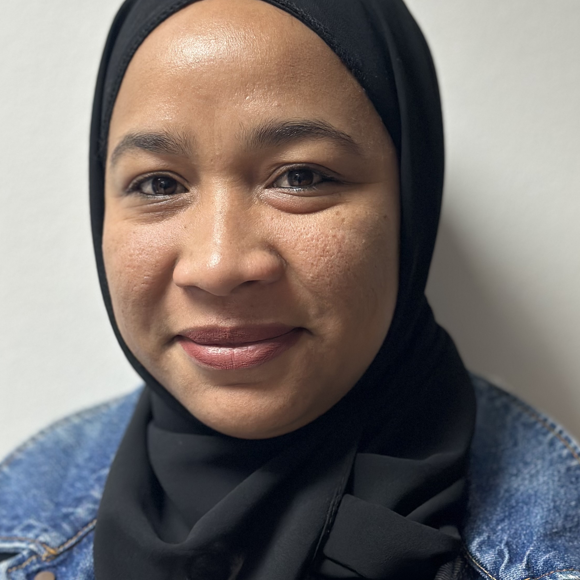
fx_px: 1460
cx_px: 275
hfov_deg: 22.5
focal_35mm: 77
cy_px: 224
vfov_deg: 22.4
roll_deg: +0.1
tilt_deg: -3.5
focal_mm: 6.86
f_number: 1.78
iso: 250
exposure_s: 1/50
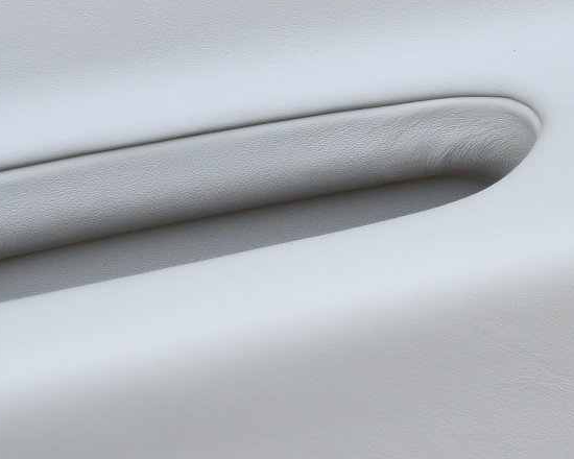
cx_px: 1187
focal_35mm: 171
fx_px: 2905
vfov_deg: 8.9
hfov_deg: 10.3
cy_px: -159
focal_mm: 24
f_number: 4.5
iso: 200
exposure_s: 1/50
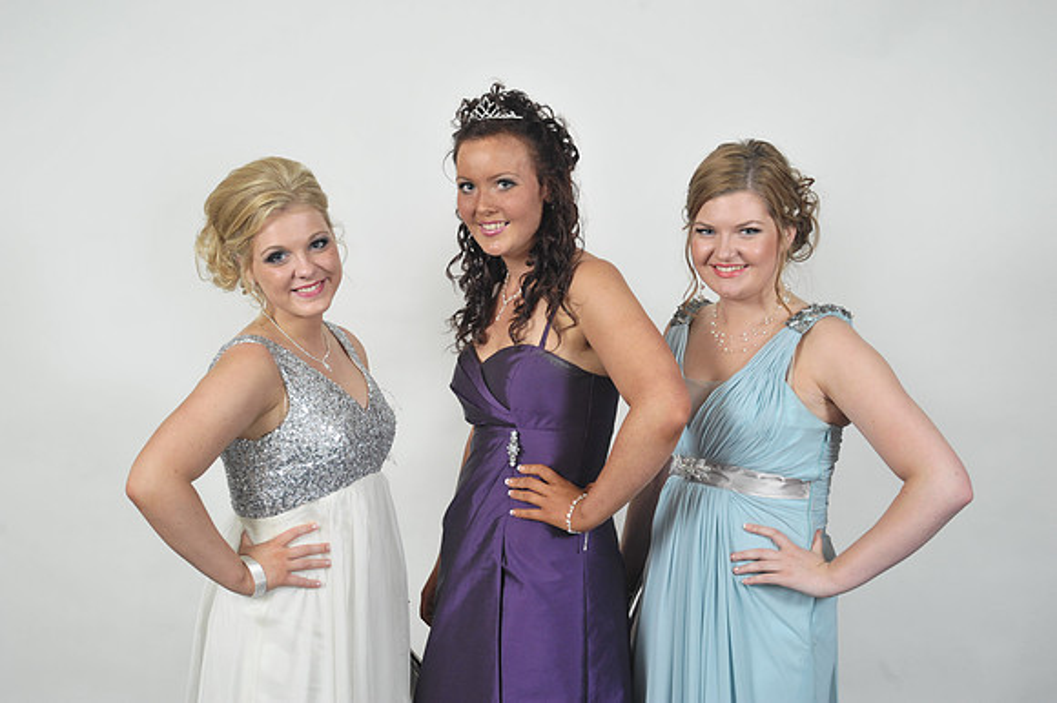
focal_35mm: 55
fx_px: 1614
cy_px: 352
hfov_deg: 36.3
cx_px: 528
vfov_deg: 24.6
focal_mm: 55
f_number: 7.1
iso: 1000
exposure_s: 1/160
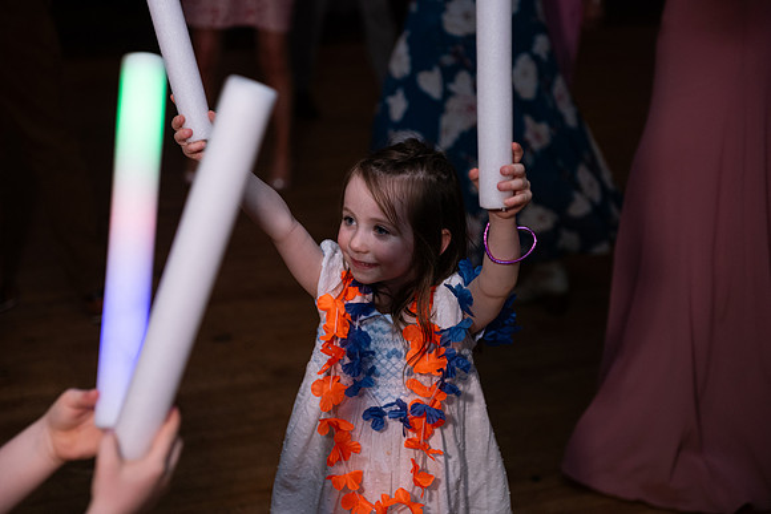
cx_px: 386
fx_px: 1499
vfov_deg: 19.5
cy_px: 257
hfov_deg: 28.8
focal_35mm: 70
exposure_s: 1/160
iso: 640
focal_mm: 70
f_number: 3.5
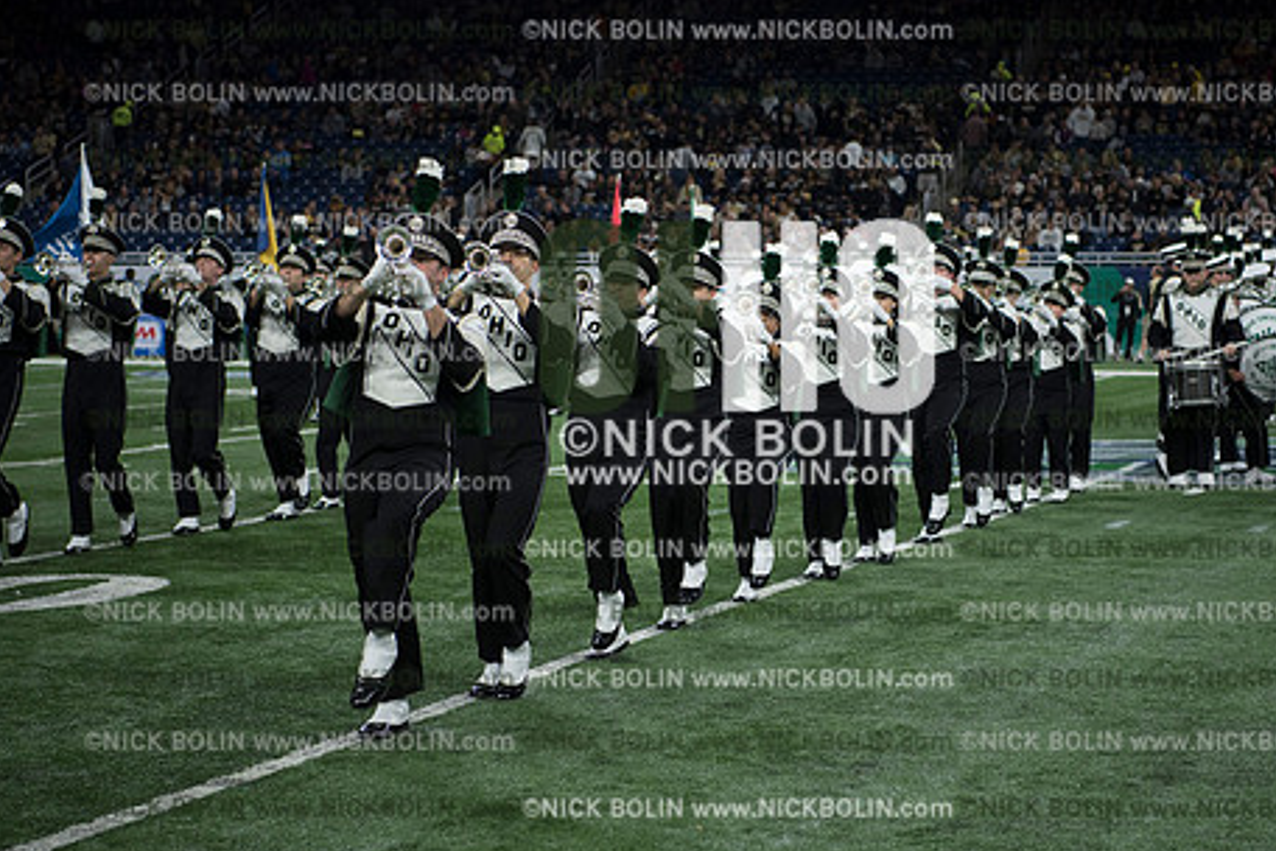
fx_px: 3154
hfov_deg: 22.8
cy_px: 354
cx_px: 736
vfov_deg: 15.4
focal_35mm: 89
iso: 1250
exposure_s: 1/1250
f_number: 2.8
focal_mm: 70
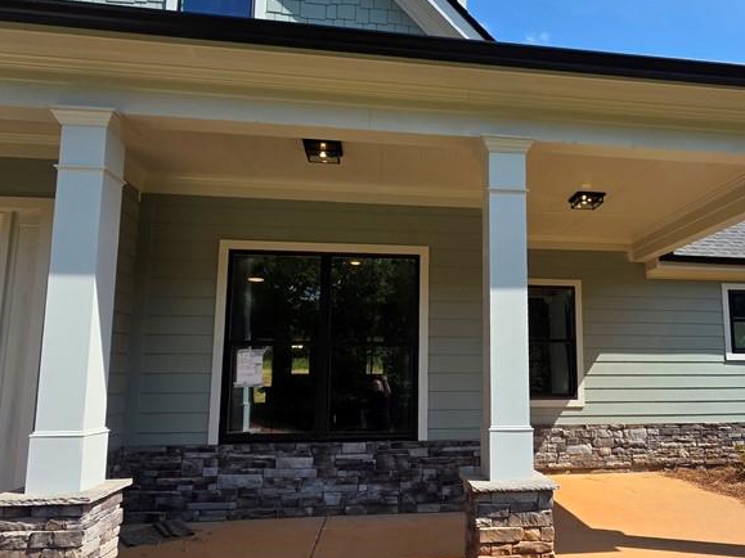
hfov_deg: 72.9
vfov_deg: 58.8
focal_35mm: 23
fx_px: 495
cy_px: 305
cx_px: 459
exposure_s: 1/2000
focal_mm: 2.2
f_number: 1.9
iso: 40
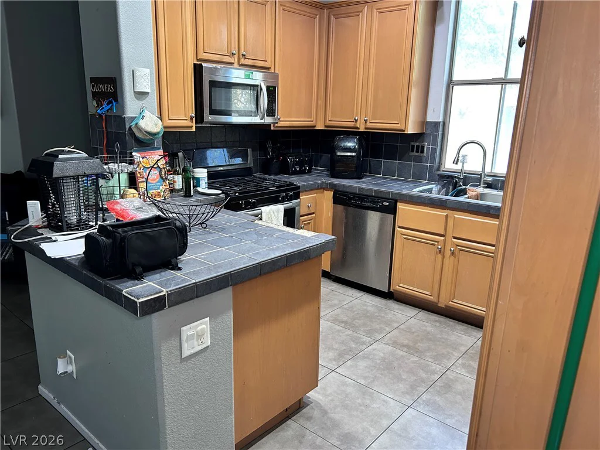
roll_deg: -1.2
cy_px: 225
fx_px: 451
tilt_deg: -14.1
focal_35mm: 26
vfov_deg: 53.1
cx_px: 300
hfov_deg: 67.3
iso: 250
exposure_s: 1/60
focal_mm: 5.7
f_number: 1.5
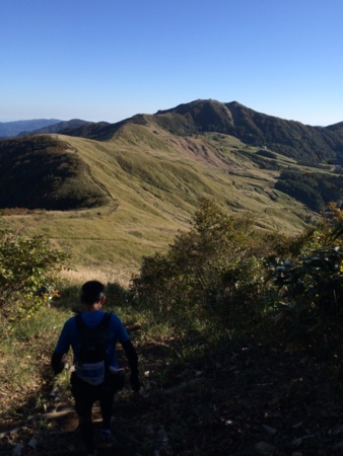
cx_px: 172
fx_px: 383
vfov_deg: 61.6
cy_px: 228
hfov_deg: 48.3
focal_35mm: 29
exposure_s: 1/1580
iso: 32
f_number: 2.2
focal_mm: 4.15
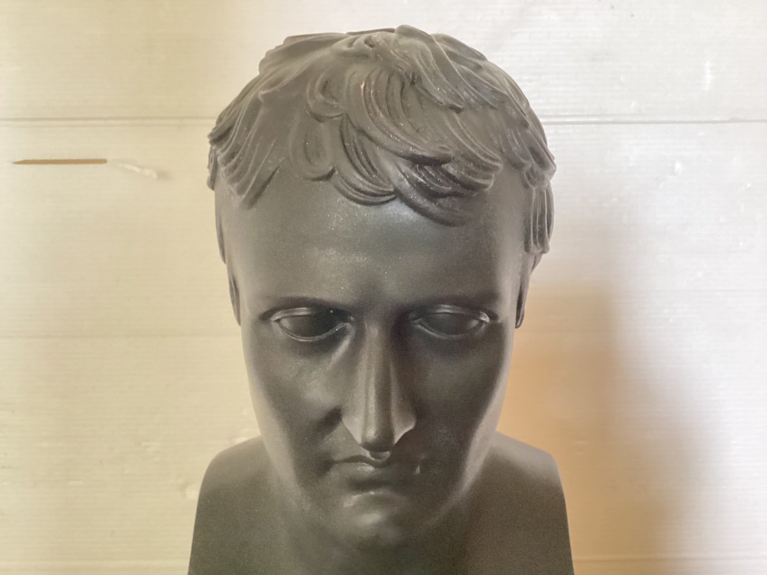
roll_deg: -1.5
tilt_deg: -12.4
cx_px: 384
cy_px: 288
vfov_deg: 45.4
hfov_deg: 58.4
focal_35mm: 31
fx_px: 687
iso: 800
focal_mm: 3.3
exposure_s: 1/17
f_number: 2.4
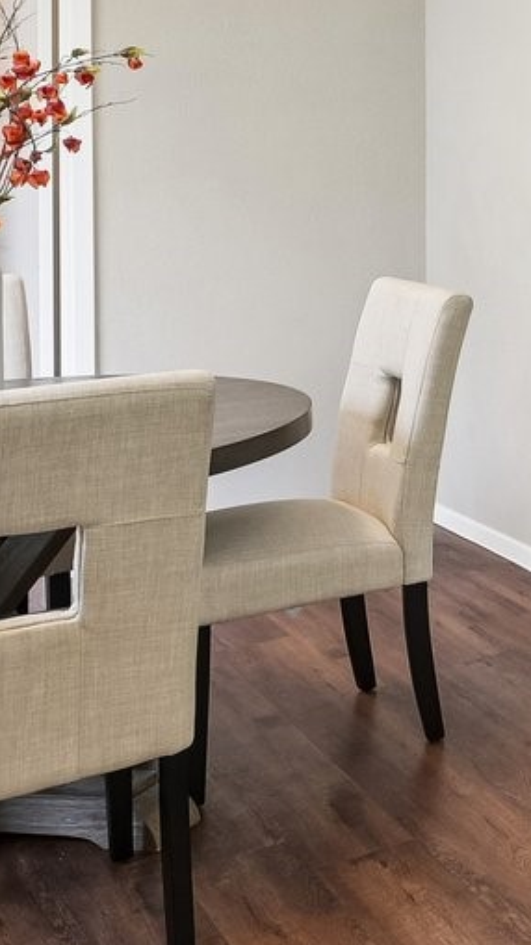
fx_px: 1478
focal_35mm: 59
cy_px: 122
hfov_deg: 16.5
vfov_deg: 33.8
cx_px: 991
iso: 400
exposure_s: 1/15
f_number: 8
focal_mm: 14
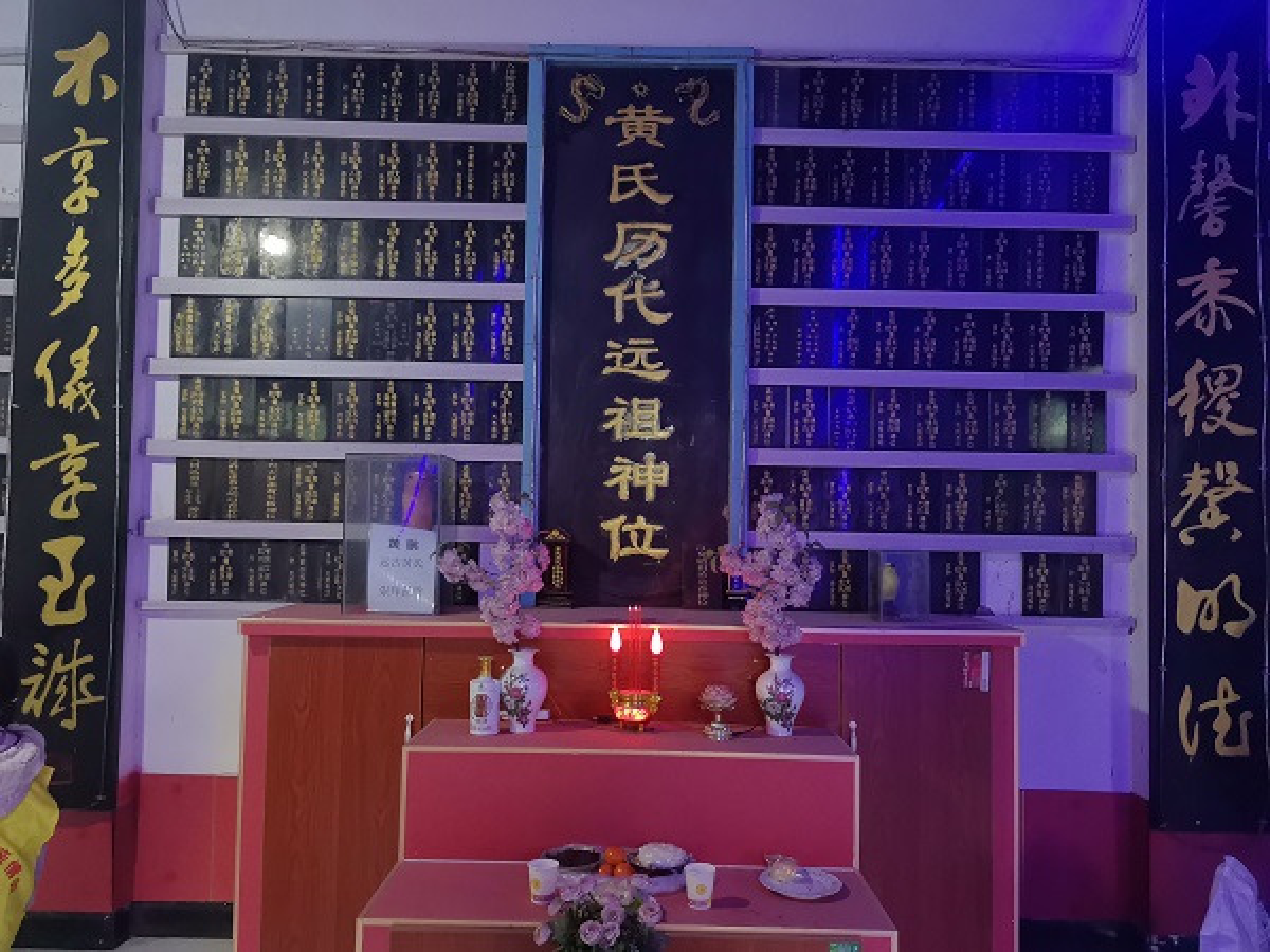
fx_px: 991
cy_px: 476
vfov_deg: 51.4
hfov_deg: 65.3
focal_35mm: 27
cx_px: 635
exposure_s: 1/50
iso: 200
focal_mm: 5.72
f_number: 1.4
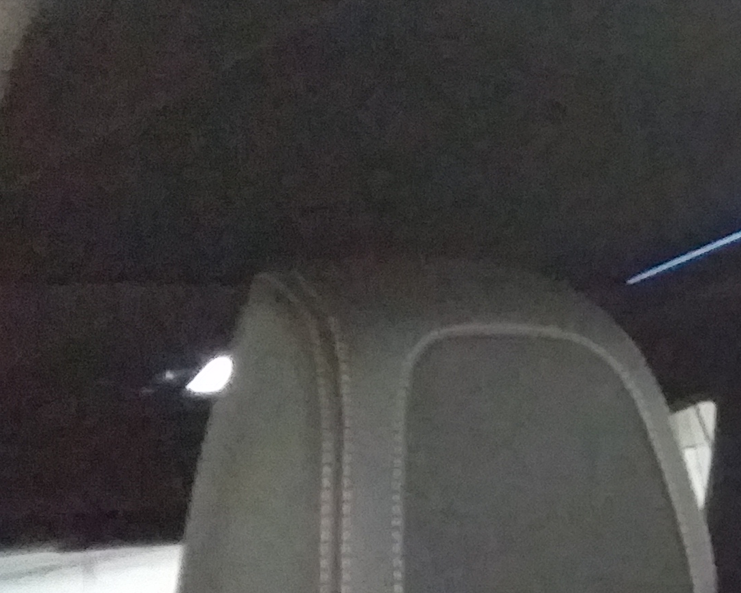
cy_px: 429
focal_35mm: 82
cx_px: 1097
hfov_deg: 20.2
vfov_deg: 18.6
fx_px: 1798
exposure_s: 1/17
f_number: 1.9
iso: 1000
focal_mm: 2.91
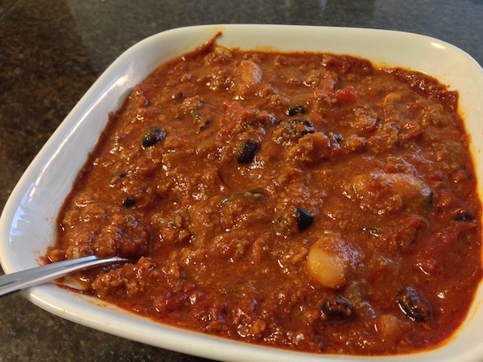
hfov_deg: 55.4
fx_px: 460
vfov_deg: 42.9
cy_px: 181
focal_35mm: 33
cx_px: 242
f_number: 2.4
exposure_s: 1/20
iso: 250
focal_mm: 4.12
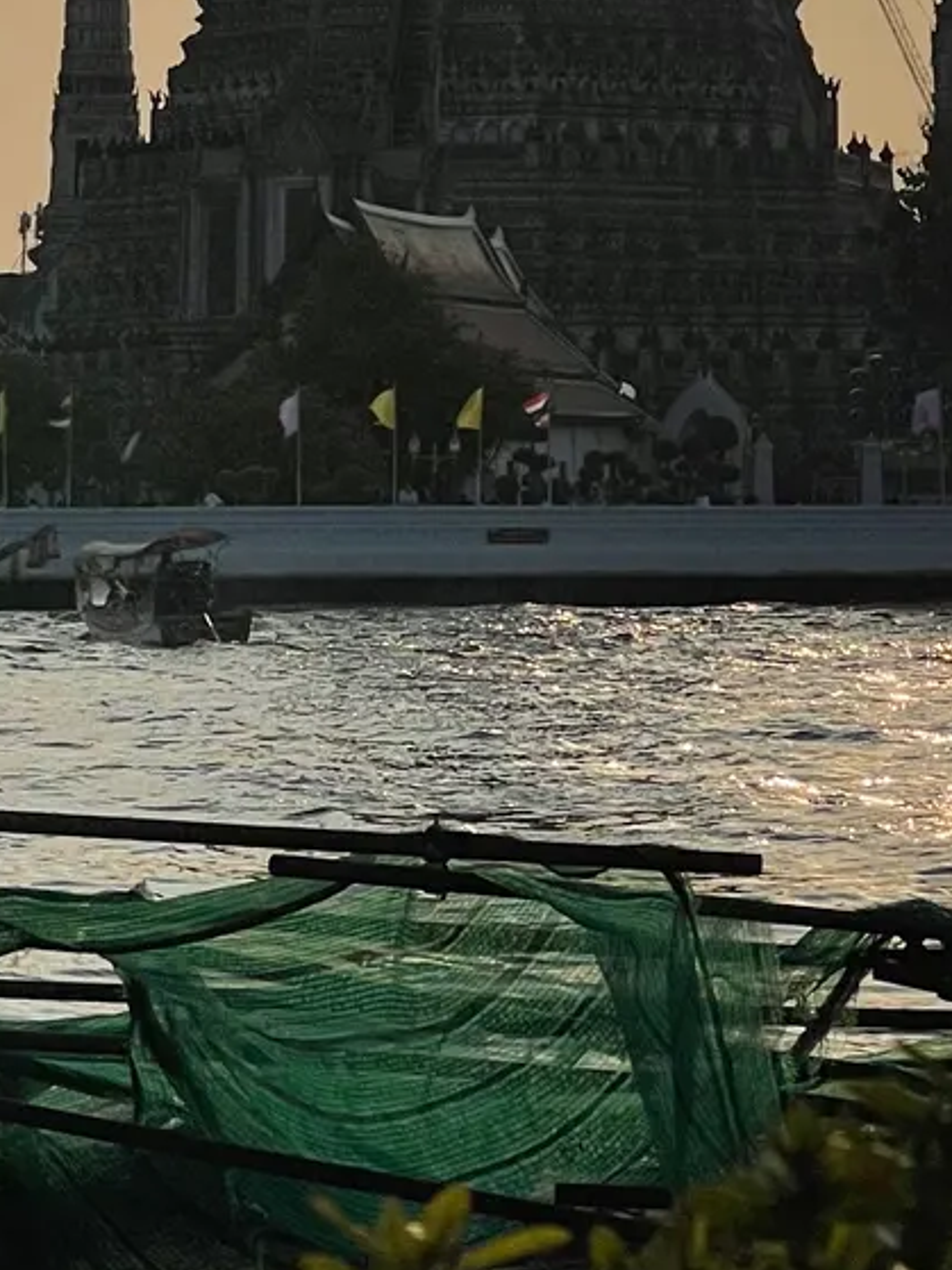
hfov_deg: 7.2
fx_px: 7557
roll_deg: -0.5
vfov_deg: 9.5
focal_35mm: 206
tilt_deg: +6.0
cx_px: 493
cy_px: -307
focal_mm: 7.5
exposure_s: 1/5814
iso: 25
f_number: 2.2
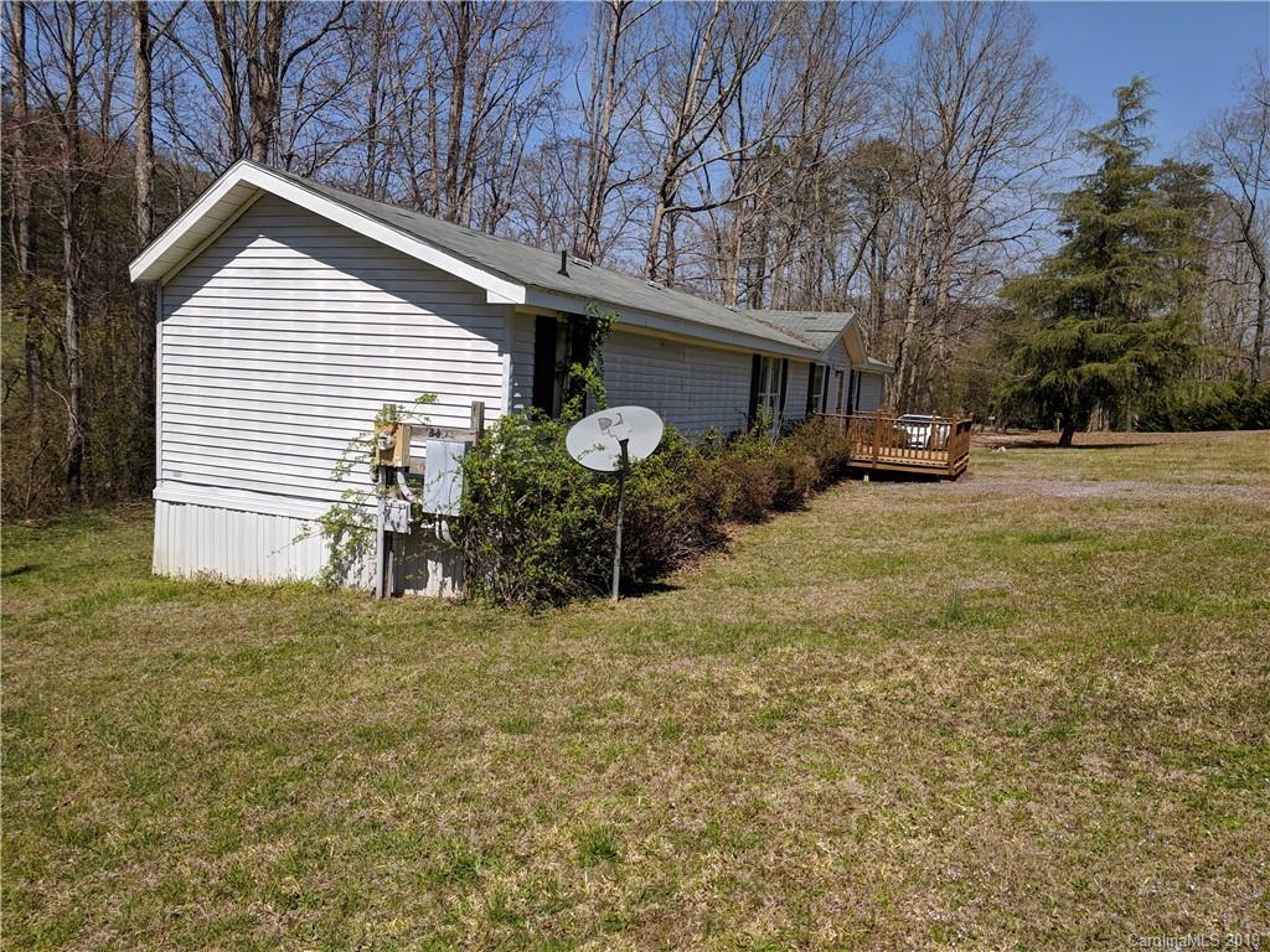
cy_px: 476
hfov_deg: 67.3
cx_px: 635
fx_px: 954
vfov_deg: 53.1
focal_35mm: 26
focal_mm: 4.67
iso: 50
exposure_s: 1/2217
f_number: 2
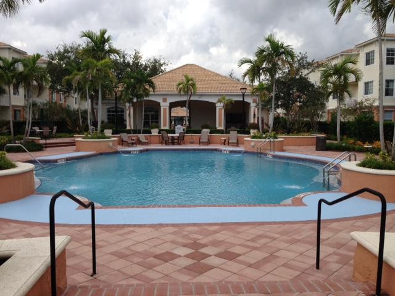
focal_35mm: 33
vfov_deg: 42.9
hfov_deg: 55.4
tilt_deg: -4.7
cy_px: 148
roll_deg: +1.2
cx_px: 198
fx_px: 377
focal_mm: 4.12
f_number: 2.4
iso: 50
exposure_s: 1/324
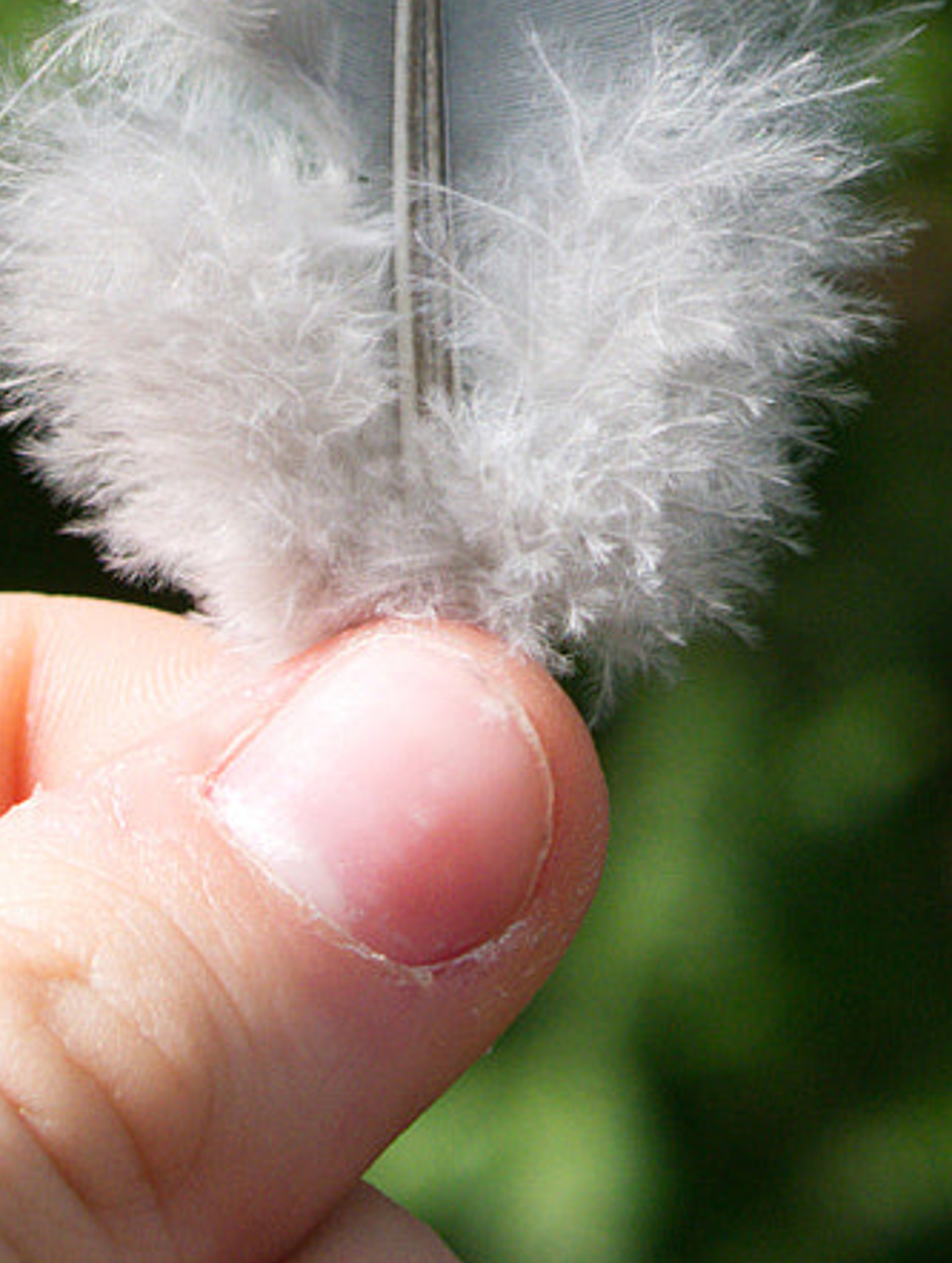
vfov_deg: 9.0
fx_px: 7934
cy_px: -211
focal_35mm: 217
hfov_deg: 6.9
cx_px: 436
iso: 200
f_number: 5
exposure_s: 1/250
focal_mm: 30
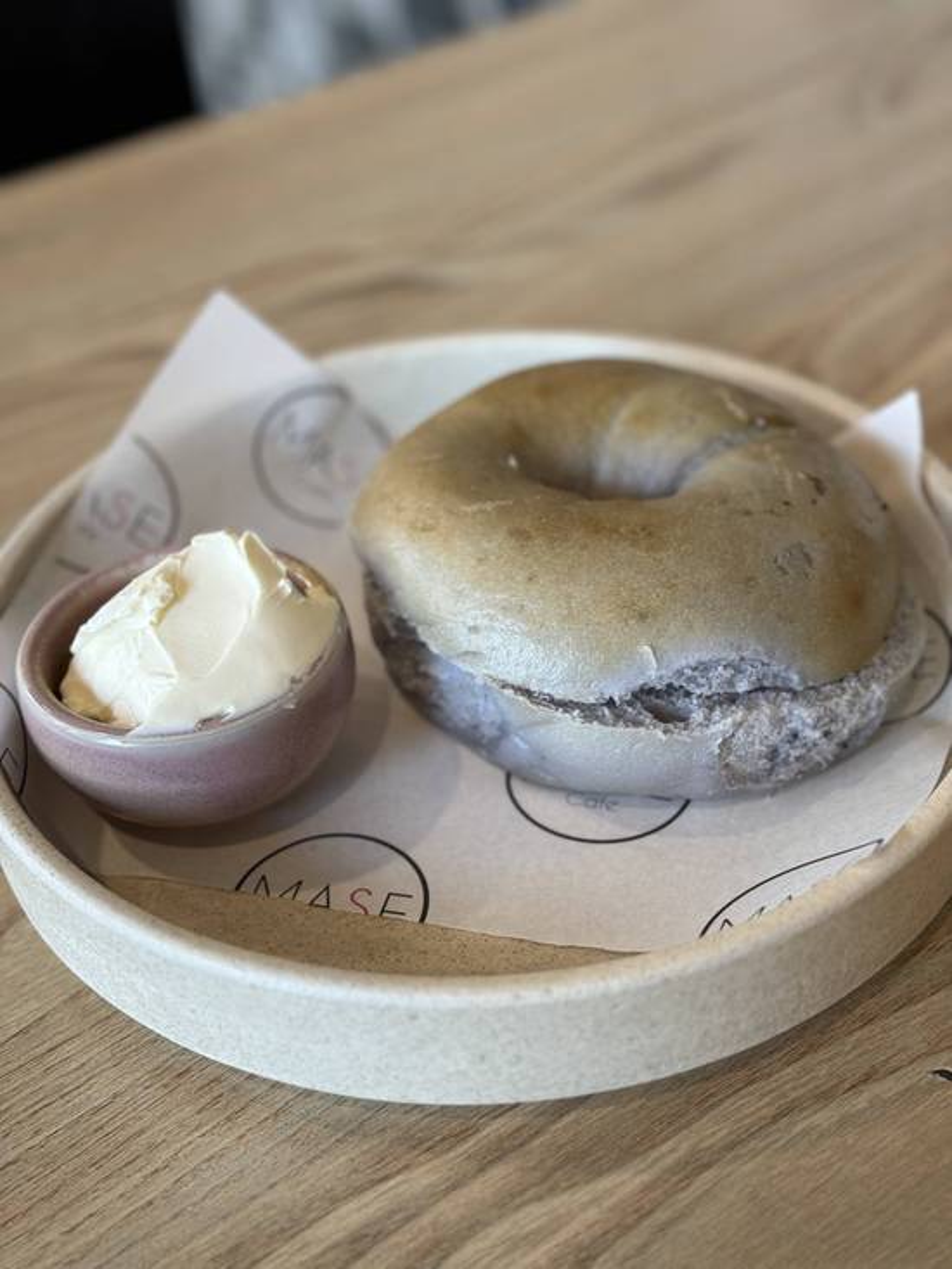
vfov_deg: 39.7
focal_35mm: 48
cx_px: 476
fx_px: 1760
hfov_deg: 30.3
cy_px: 634
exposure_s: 1/50
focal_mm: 6.86
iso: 64
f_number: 1.78
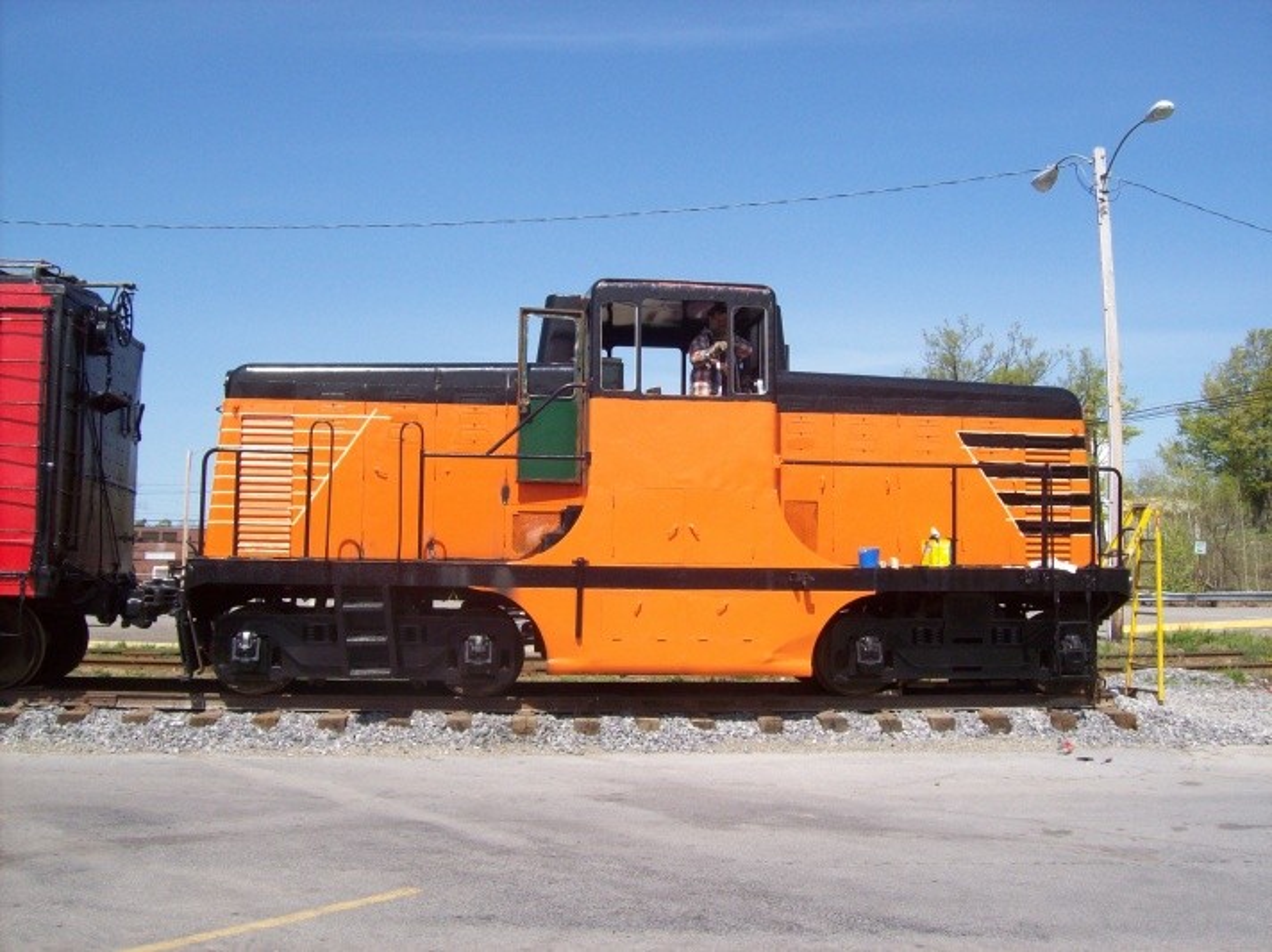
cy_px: 476
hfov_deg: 51.4
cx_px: 636
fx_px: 1322
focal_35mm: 36
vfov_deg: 39.6
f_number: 4.8
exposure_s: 1/503
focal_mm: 6
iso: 80
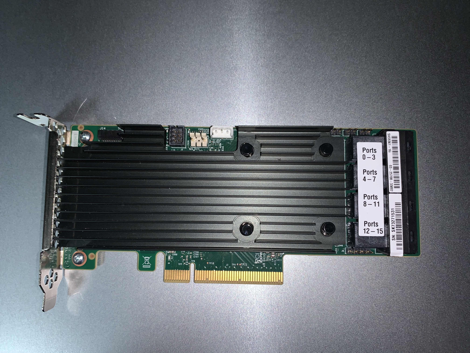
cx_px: 235
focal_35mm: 26
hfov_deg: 67.3
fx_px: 353
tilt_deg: -83.2
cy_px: 176
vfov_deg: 53.1
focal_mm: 4.25
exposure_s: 1/13
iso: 25
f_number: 1.8
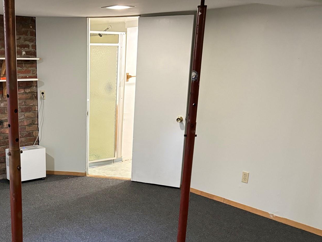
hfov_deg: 41.8
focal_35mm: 43
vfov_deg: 33.2
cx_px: 60
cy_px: 169
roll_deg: +0.5
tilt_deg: -14.8
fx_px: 400
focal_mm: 5.96
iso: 640
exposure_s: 1/40
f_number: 1.6
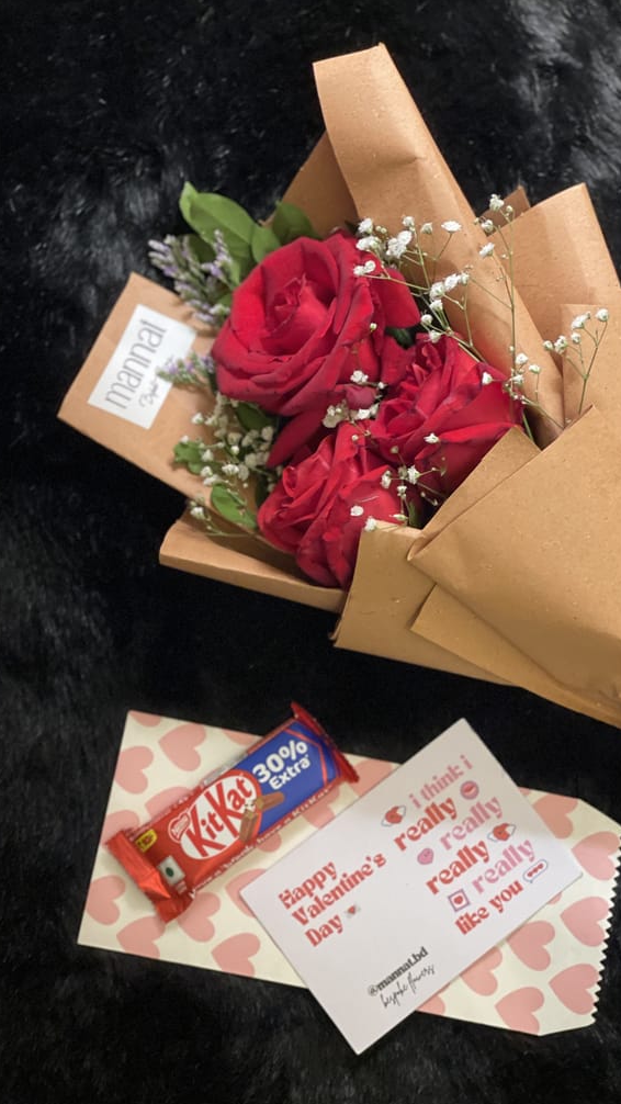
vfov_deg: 29.7
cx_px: 388
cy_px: 550
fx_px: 2078
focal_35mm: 71
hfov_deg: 17.0
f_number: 2.2
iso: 320
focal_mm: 7.5
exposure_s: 1/20
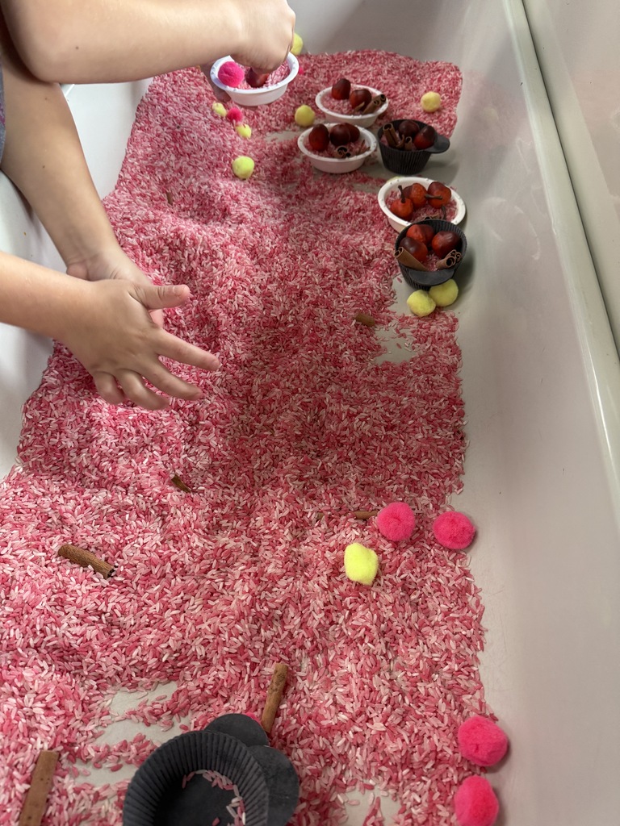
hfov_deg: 56.8
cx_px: 310
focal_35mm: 24
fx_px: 573
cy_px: 413
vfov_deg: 71.6
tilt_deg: -53.0
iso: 200
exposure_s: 1/60
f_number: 1.78
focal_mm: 6.76
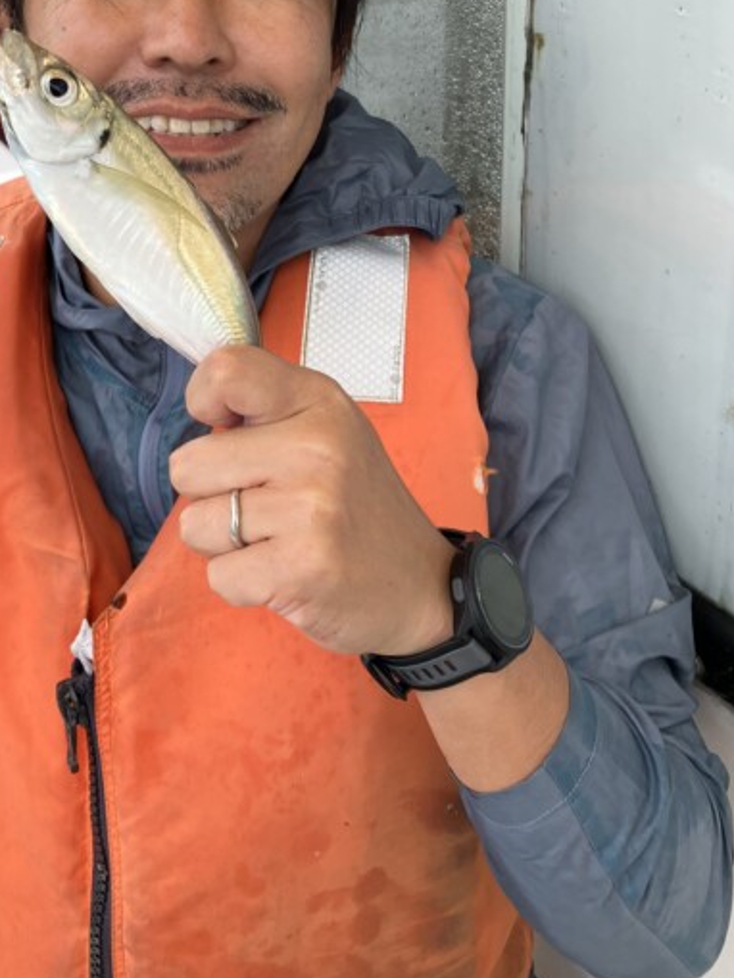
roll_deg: +2.4
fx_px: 1243
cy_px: 250
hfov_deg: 32.5
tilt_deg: -24.3
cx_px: 221
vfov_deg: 41.7
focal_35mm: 44
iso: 25
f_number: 1.8
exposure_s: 1/121
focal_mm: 3.99
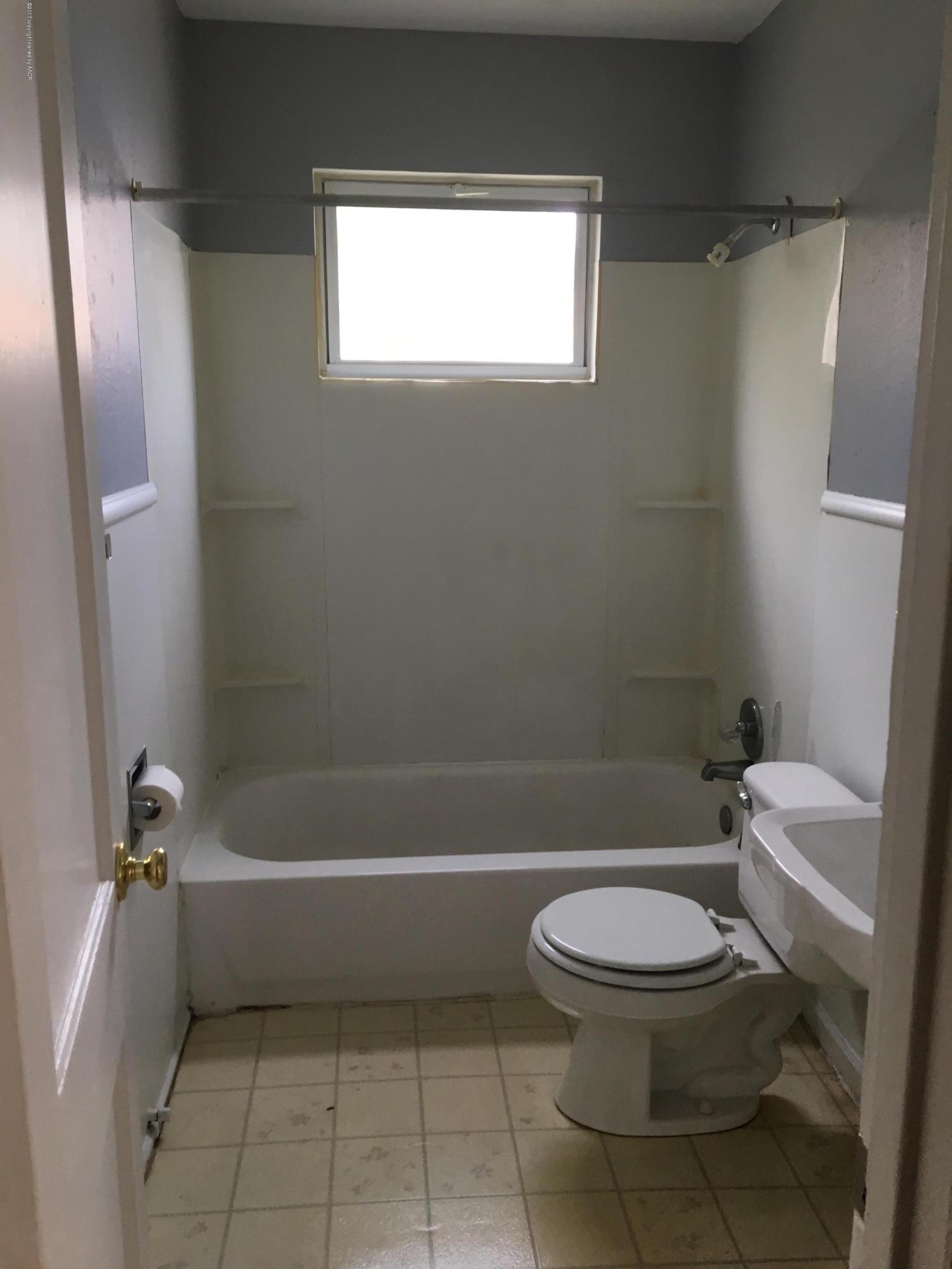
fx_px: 1063
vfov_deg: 61.7
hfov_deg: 48.2
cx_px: 476
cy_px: 634
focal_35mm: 29
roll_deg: +2.2
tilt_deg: -8.9
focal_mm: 4.15
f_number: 2.2
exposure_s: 1/30
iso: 25
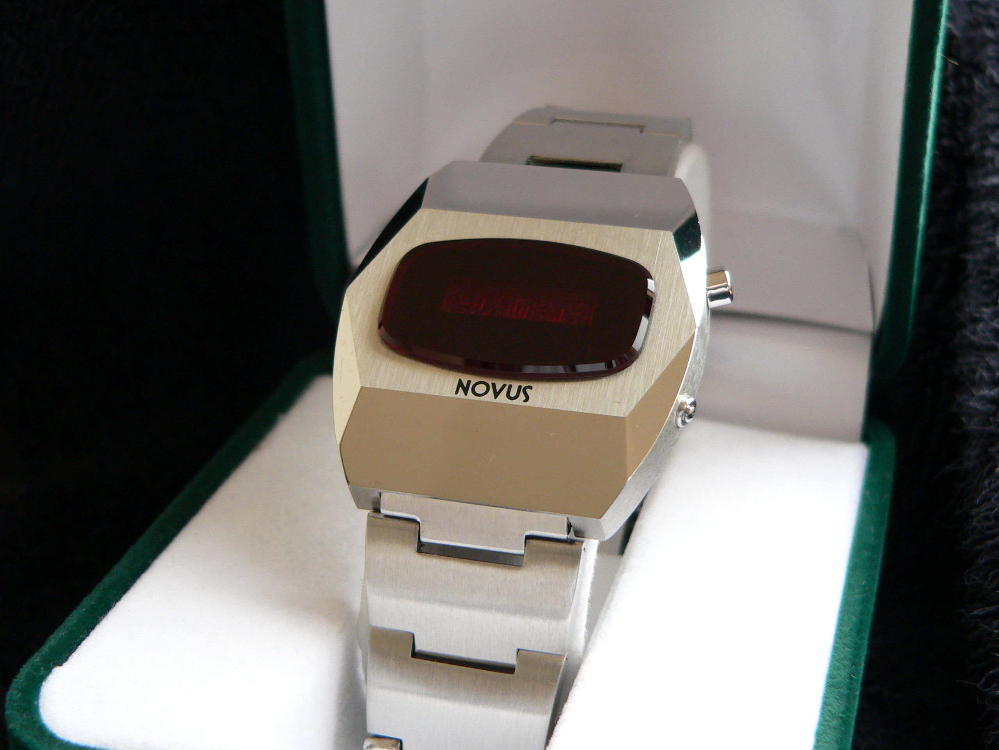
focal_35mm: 60
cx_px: 500
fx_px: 1732
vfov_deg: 24.4
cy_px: 375
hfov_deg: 32.2
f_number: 2.8
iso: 200
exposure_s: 1/30
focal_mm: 9.9
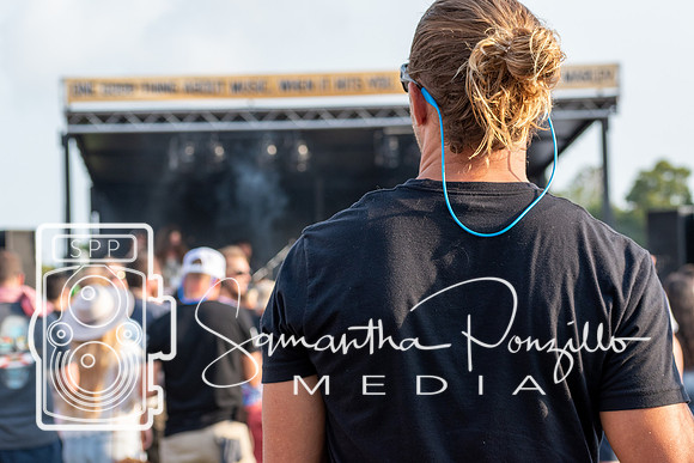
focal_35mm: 105
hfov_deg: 19.5
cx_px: 347
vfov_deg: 13.0
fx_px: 2025
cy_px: 232
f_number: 5.6
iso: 320
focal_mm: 70
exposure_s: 1/500
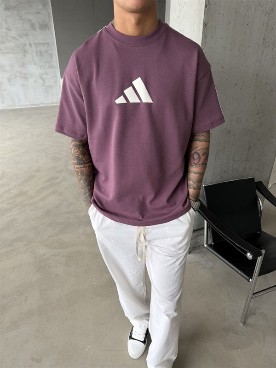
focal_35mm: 24
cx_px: 138
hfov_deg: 56.8
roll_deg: -0.3
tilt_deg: -28.6
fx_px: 255
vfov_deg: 71.6
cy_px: 184
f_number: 1.78
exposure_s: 1/121
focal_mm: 6.76
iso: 125
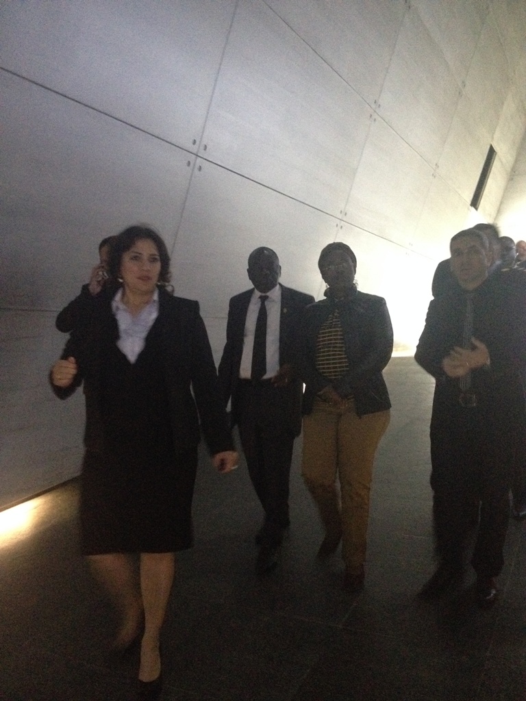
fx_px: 709
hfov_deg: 40.7
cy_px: 350
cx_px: 263
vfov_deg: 52.6
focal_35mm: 35
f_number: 2.4
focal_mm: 4.28
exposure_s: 1/15
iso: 800
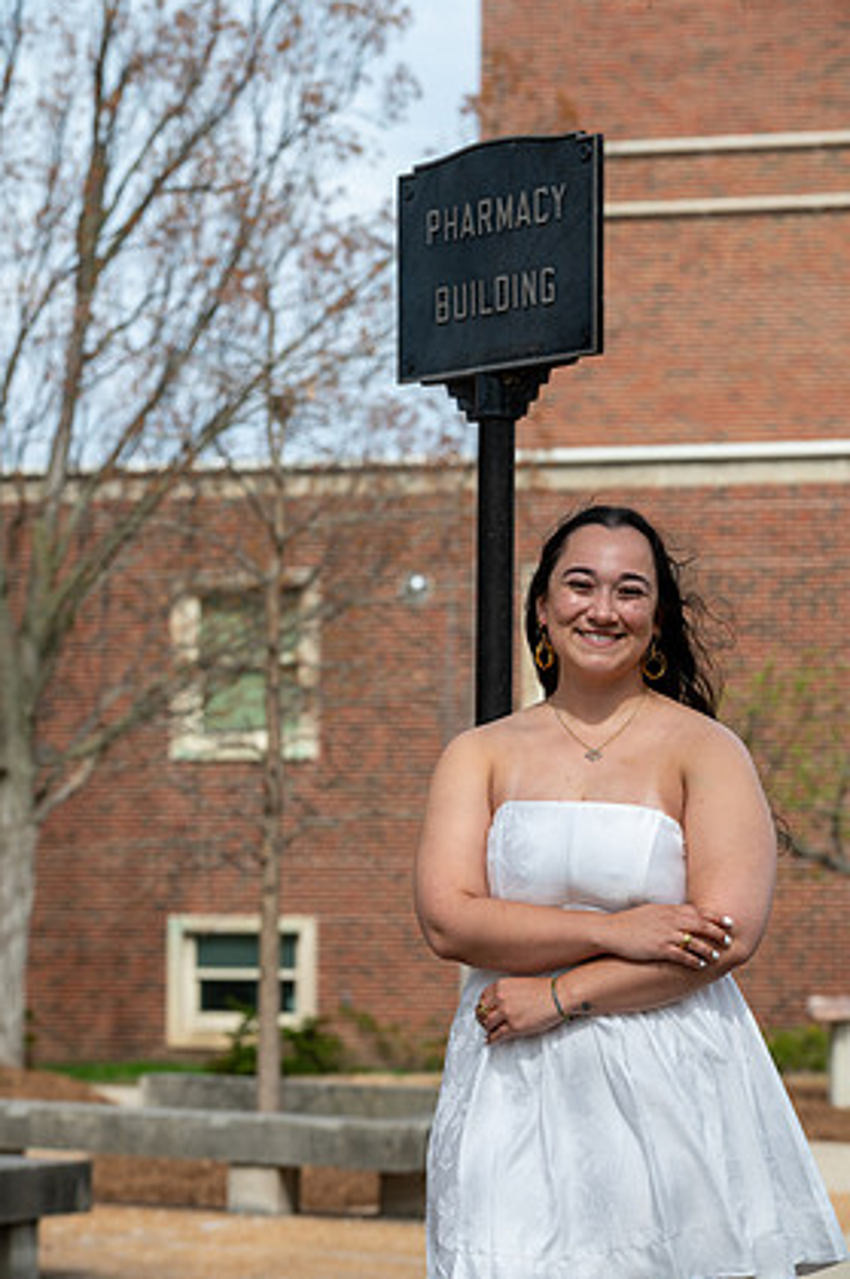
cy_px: 646
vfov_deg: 15.3
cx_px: 428
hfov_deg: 10.2
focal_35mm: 134
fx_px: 4757
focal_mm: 125
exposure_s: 1/200
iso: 125
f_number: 6.3
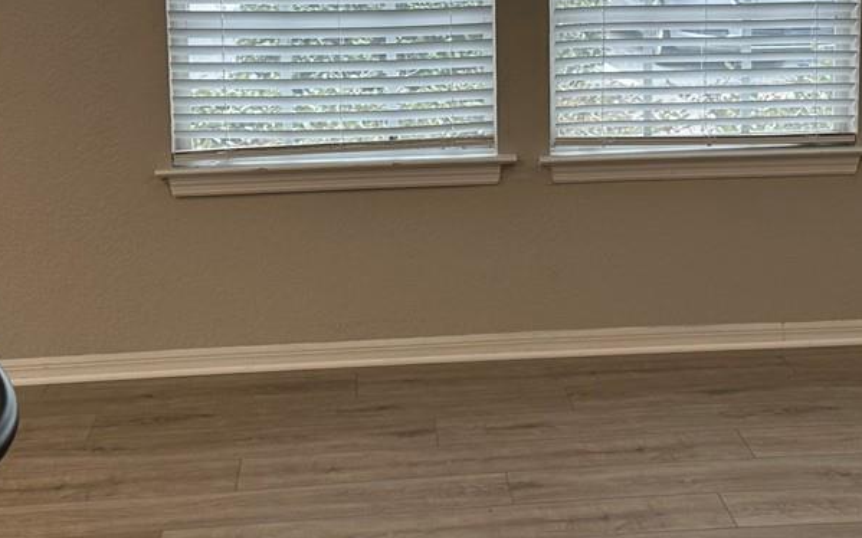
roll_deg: +0.5
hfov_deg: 30.0
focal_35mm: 68
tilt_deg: -7.2
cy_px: 115
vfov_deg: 19.0
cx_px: 579
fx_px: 1597
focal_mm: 6.86
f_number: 1.78
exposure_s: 1/120
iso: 80
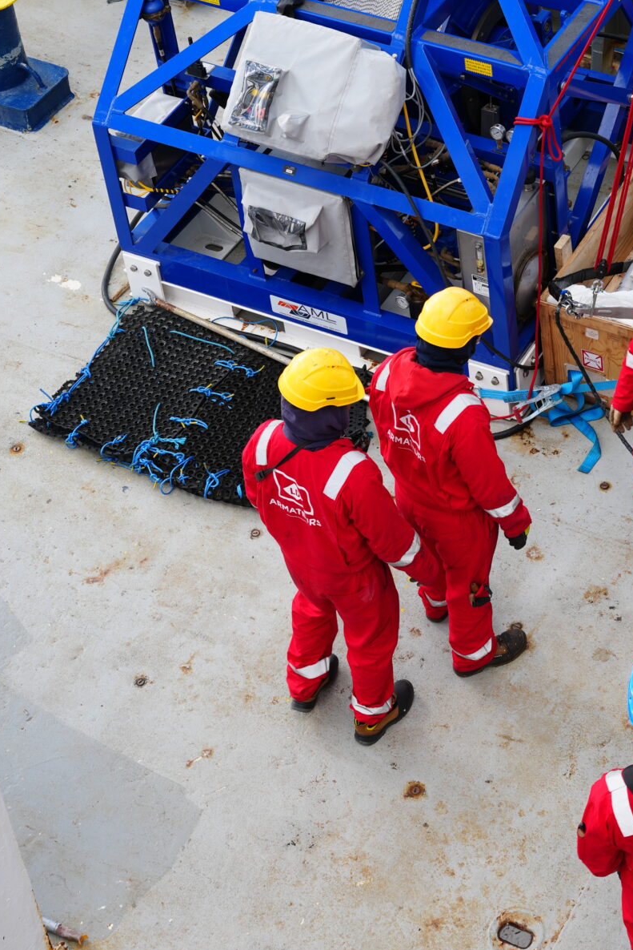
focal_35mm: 82
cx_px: 610
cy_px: 115
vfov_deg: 24.0
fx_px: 2173
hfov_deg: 16.3
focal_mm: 38.2
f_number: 6.3
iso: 100
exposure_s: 1/100
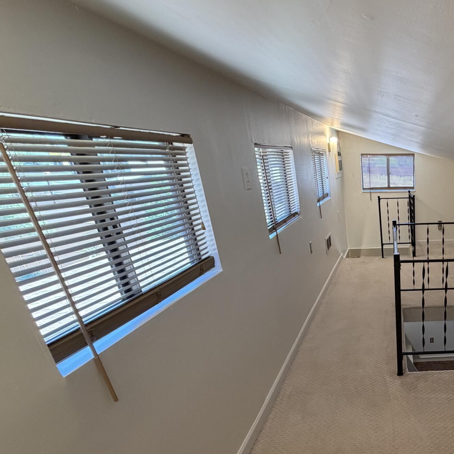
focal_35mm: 24
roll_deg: +0.6
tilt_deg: -22.8
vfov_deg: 63.5
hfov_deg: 55.4
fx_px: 356
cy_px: 301
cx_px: 417
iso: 320
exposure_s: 1/120
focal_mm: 2.22
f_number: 2.2
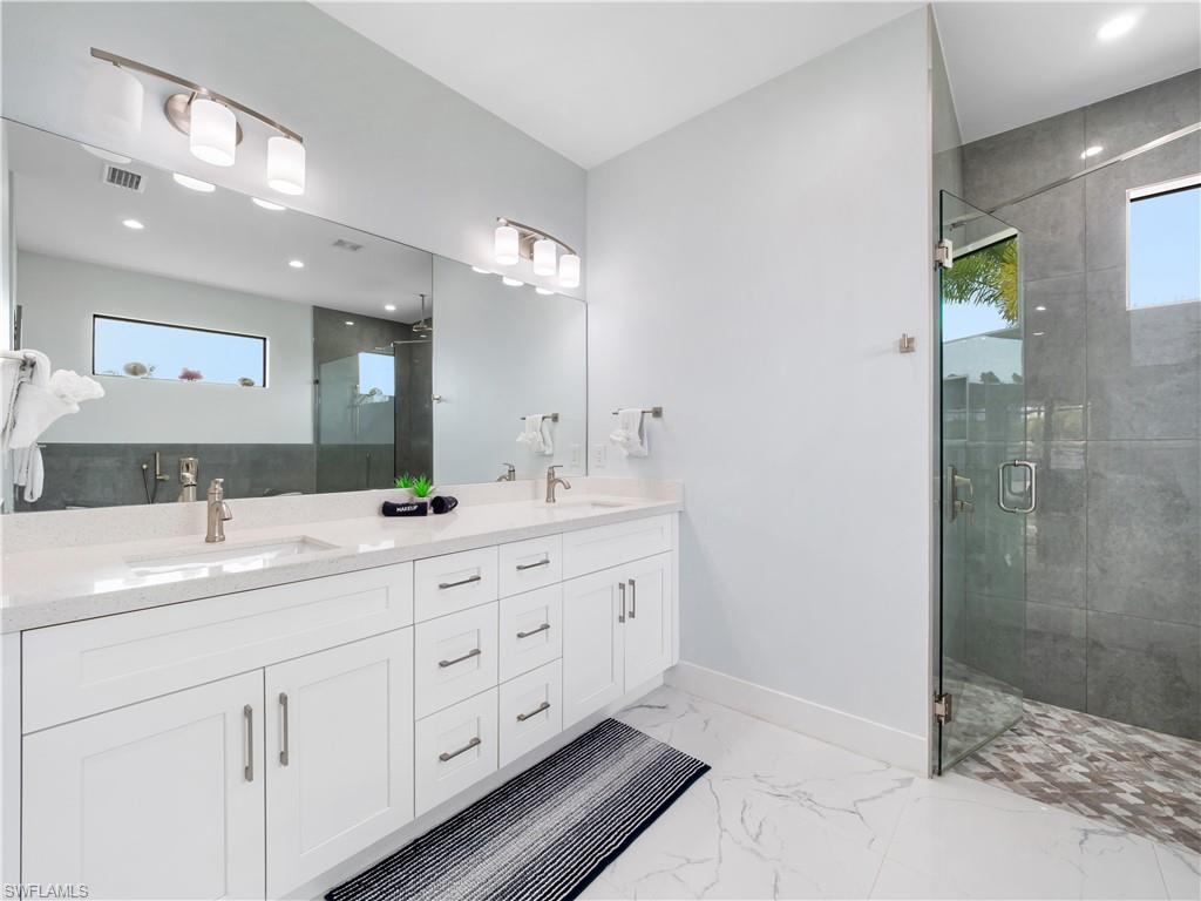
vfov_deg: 85.7
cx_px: 600
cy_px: 450
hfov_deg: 102.1
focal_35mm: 14
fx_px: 486
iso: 200
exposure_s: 1/13
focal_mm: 7
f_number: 7.1
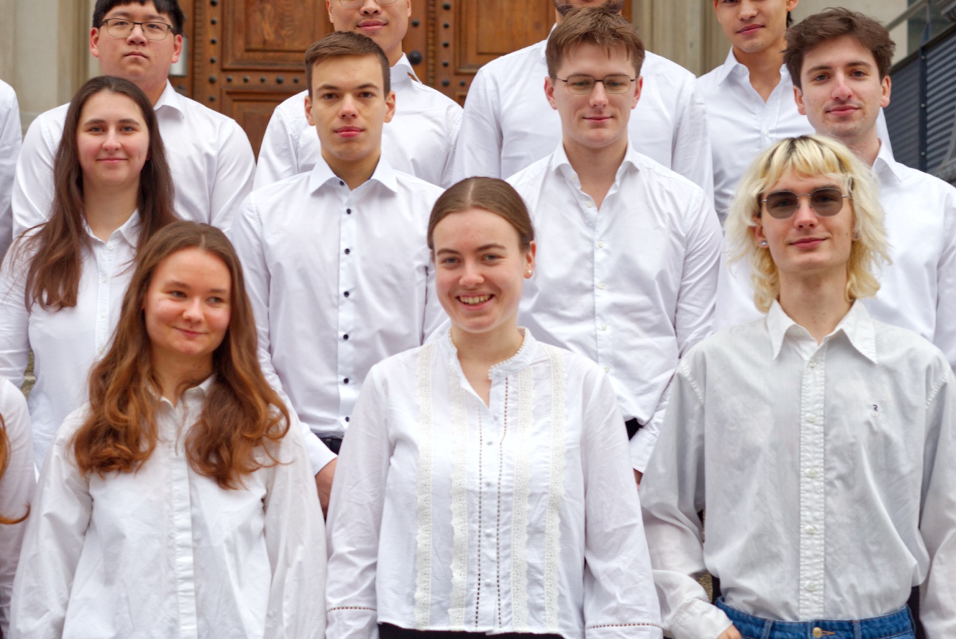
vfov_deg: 16.7
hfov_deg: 24.7
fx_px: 2179
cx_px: 370
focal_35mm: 82
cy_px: 309
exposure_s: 1/160
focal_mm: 50
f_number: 4
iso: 160
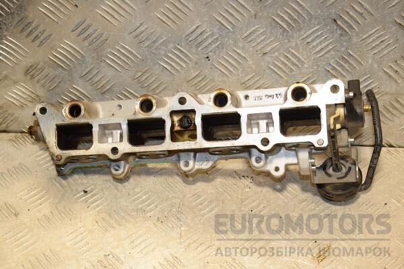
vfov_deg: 21.6
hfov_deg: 31.9
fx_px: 707
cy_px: 134
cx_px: 202
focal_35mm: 63
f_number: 6.3
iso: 800
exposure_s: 1/200
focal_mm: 42
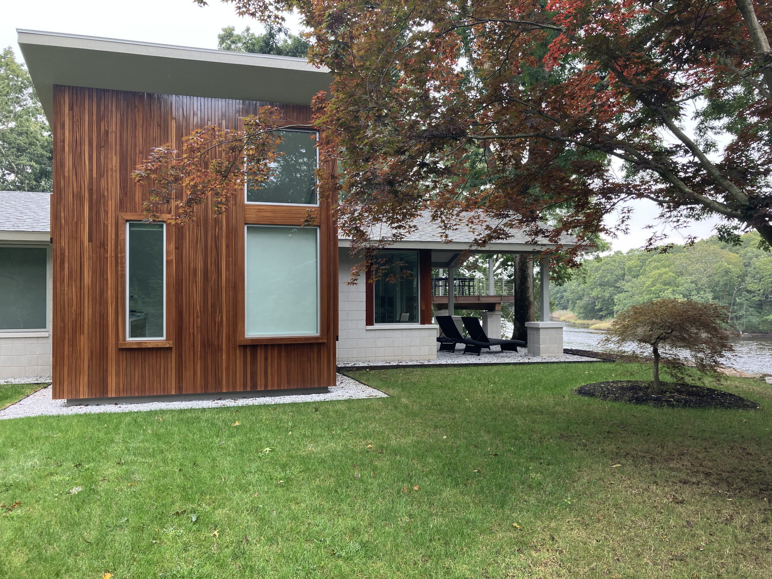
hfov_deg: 63.4
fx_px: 624
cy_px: 290
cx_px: 386
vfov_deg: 49.7
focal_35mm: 28
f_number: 1.8
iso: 32
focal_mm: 3.99
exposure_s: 1/172
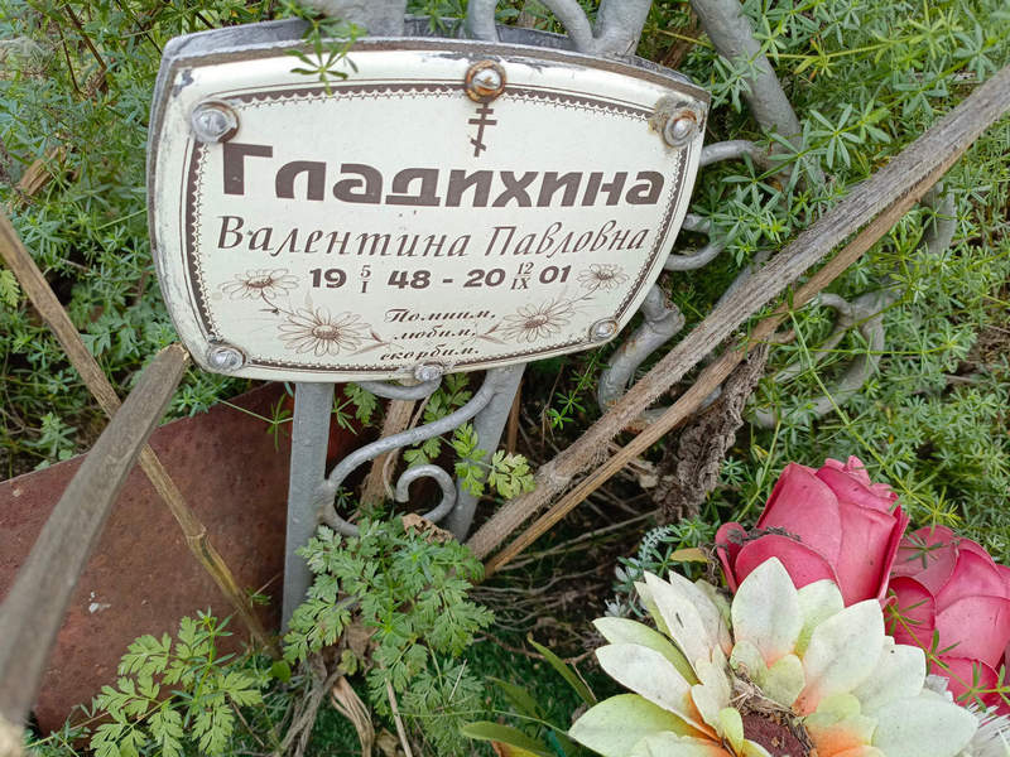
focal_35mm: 25
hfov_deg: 69.4
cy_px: 378
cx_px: 505
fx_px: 729
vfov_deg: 54.9
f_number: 1.69
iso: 112
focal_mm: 4.76
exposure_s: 1/155
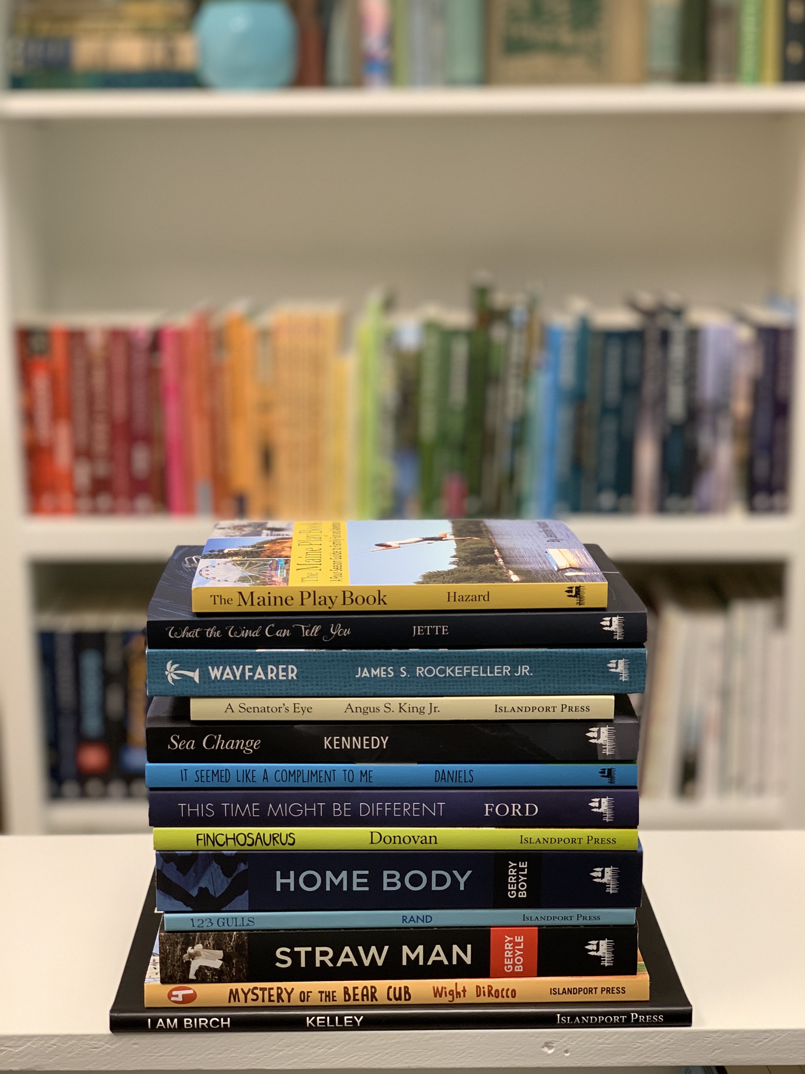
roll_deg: +0.8
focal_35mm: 52
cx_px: 402
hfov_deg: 28.0
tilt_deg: -12.3
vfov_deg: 36.8
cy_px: 537
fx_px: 1612
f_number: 2.4
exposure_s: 1/60
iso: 125
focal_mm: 6
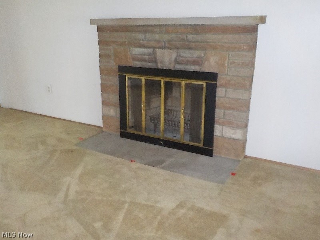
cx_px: 160
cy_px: 120
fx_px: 277
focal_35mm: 30
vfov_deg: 46.8
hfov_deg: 60.0
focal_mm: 4.1
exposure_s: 1/15
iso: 560
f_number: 3.3
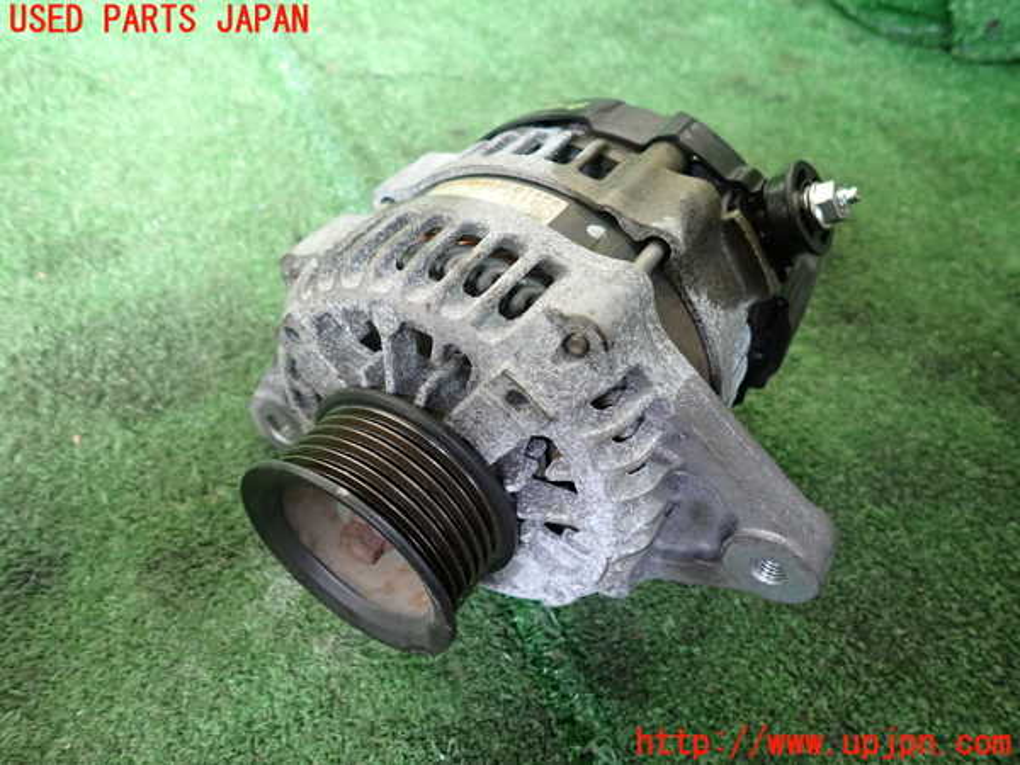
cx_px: 510
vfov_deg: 54.9
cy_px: 382
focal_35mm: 25
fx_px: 737
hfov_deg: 69.4
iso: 250
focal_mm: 4.5
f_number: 2
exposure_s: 1/30
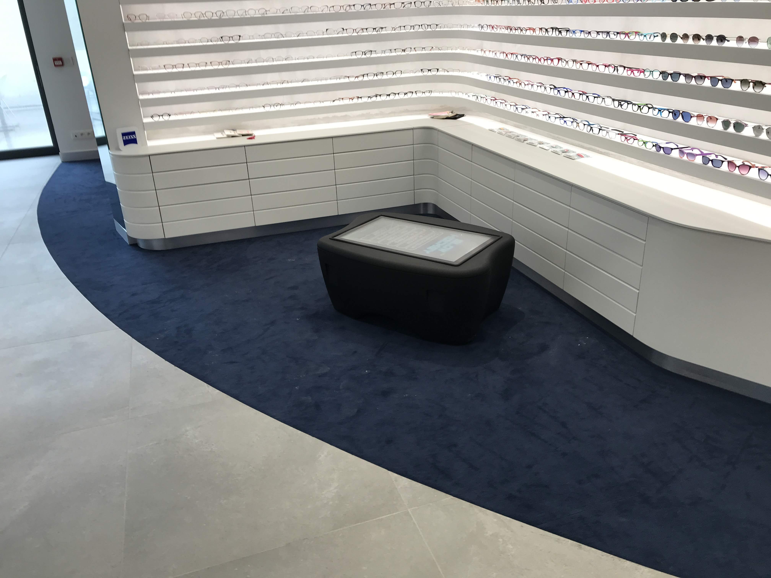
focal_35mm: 28
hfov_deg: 63.4
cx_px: 386
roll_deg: +2.9
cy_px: 289
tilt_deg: -23.8
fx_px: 624
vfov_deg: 49.7
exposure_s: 1/50
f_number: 1.8
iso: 20
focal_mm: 3.99
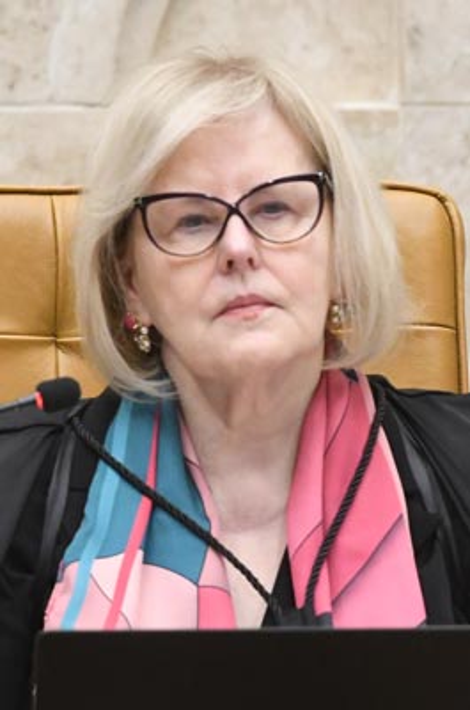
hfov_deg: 4.6
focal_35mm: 300
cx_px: 235
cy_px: 355
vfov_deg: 6.9
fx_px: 5900
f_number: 4
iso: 4000
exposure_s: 1/200
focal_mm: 200
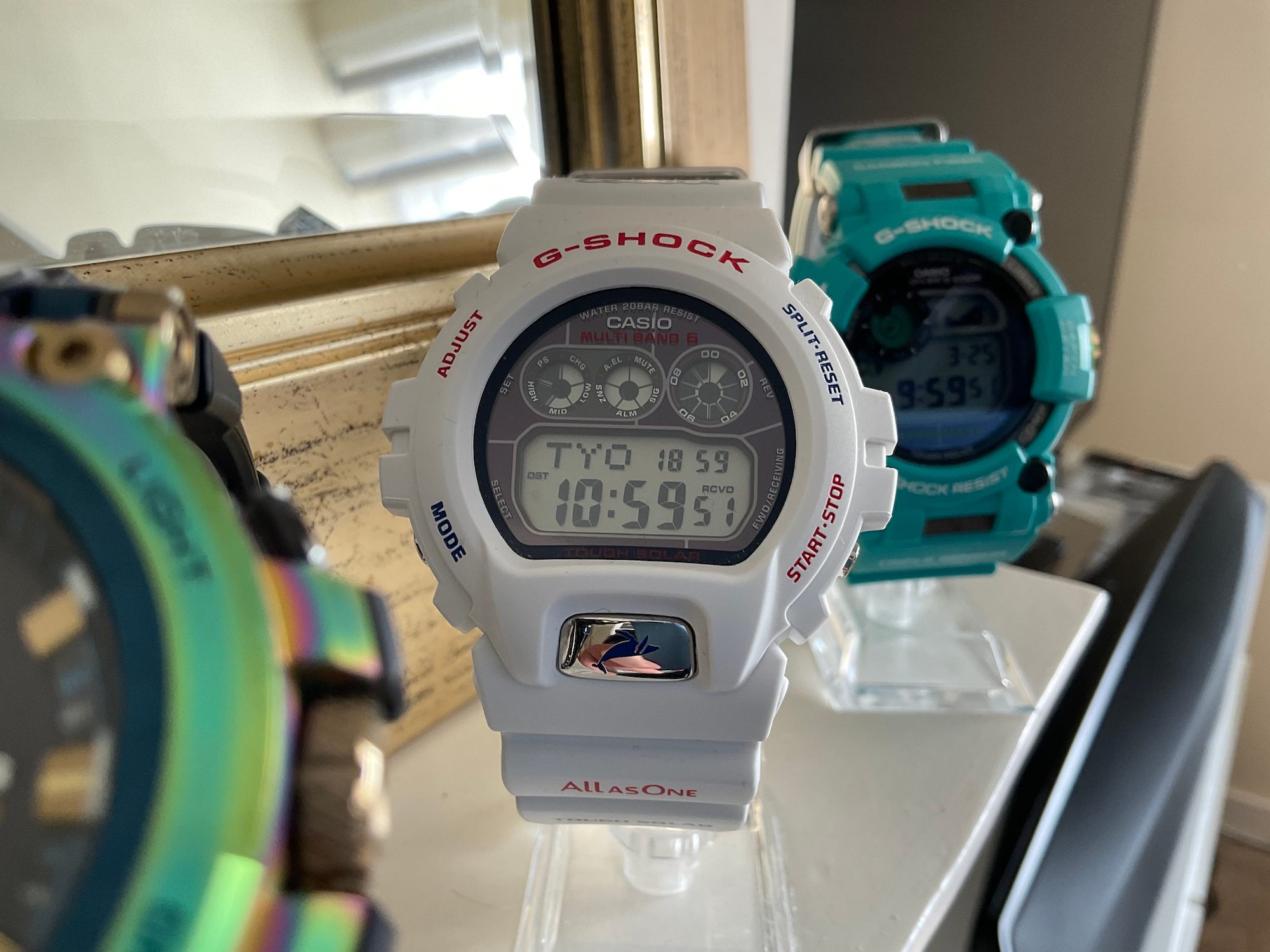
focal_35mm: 29
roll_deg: -1.2
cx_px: 635
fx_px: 1064
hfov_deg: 61.7
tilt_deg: -19.7
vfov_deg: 48.2
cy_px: 476
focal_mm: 3
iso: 40
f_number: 1.8
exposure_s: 1/60
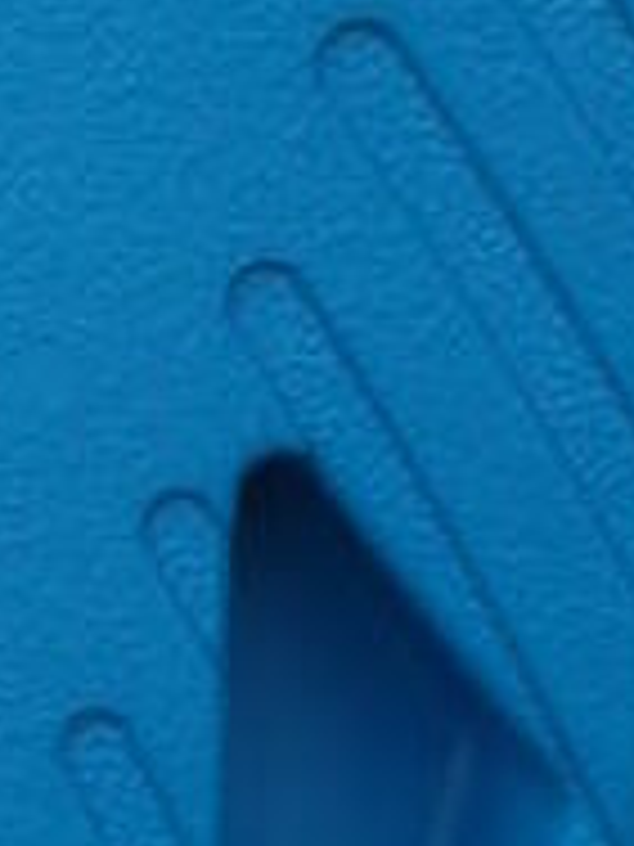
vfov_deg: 6.7
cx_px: -688
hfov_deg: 5.0
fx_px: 7082
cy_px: -389
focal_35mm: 290
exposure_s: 1/125
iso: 80
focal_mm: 6.8
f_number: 5.2
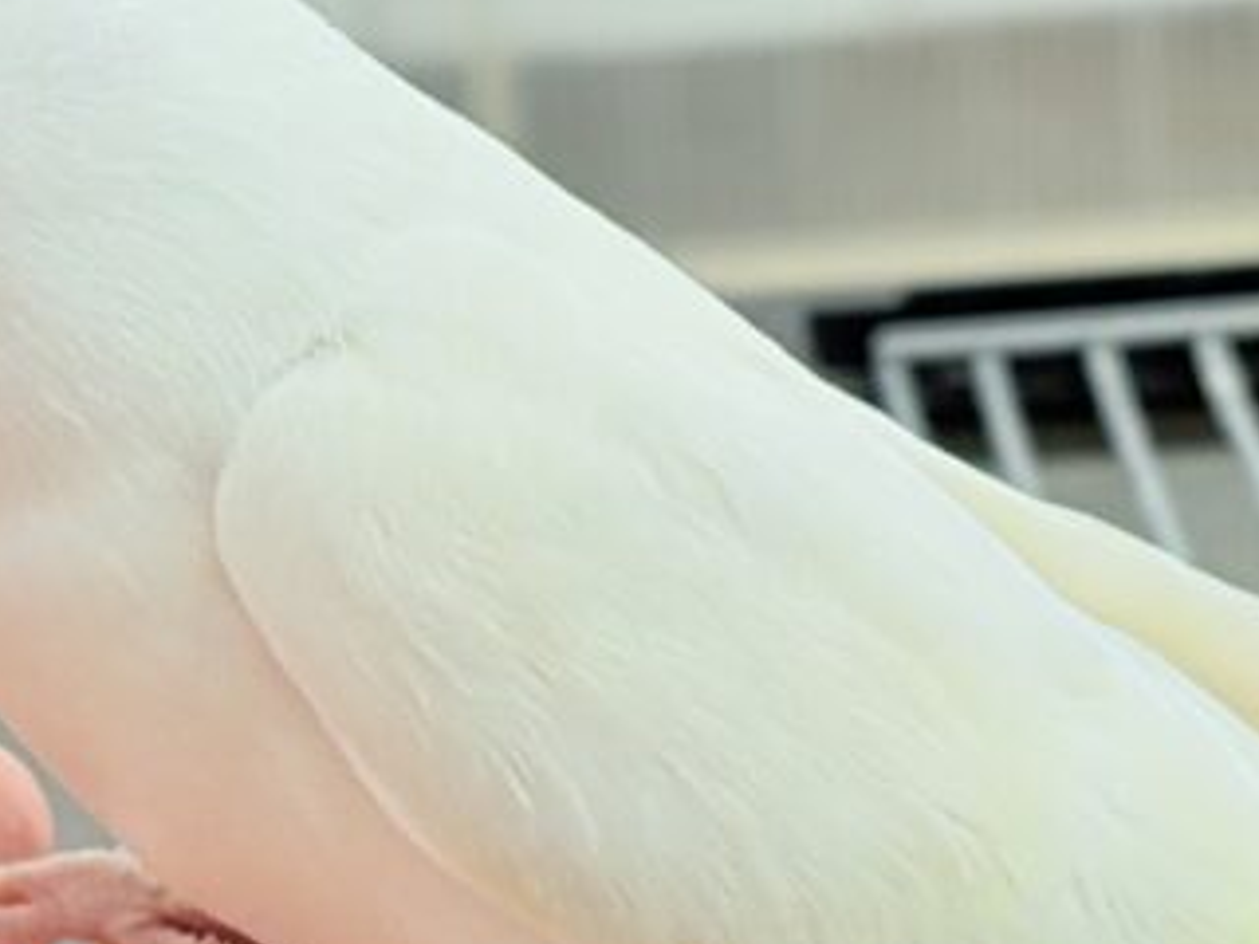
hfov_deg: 10.1
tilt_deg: -16.7
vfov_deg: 7.6
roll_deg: +3.7
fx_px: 7092
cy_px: 948
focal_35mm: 195
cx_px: 944
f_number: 1.6
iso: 64
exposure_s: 1/100
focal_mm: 5.96
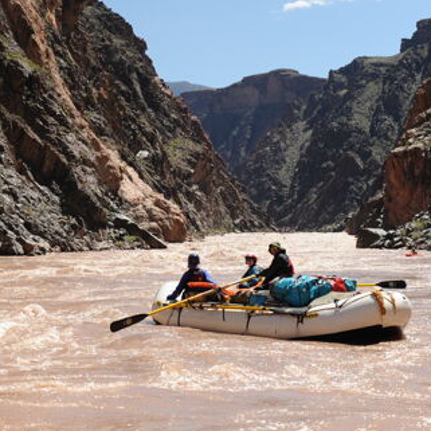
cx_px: 192
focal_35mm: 74
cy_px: 109
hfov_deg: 23.3
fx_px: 1042
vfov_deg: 23.1
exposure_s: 1/800
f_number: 5
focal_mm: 35
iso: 200
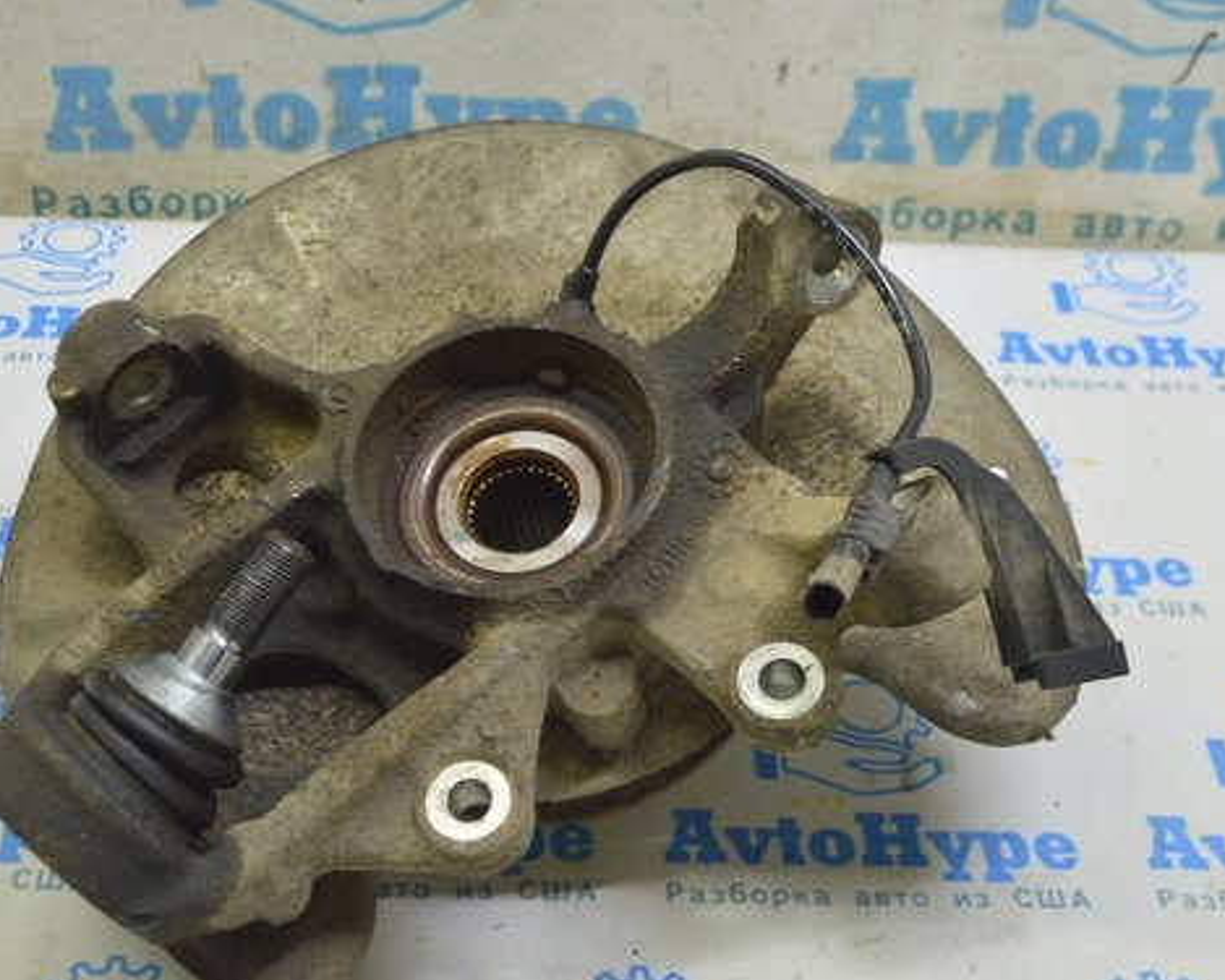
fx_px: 2017
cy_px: 469
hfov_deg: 33.7
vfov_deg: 27.3
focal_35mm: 56
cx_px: 499
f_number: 5.6
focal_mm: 29
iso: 400
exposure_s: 1/20
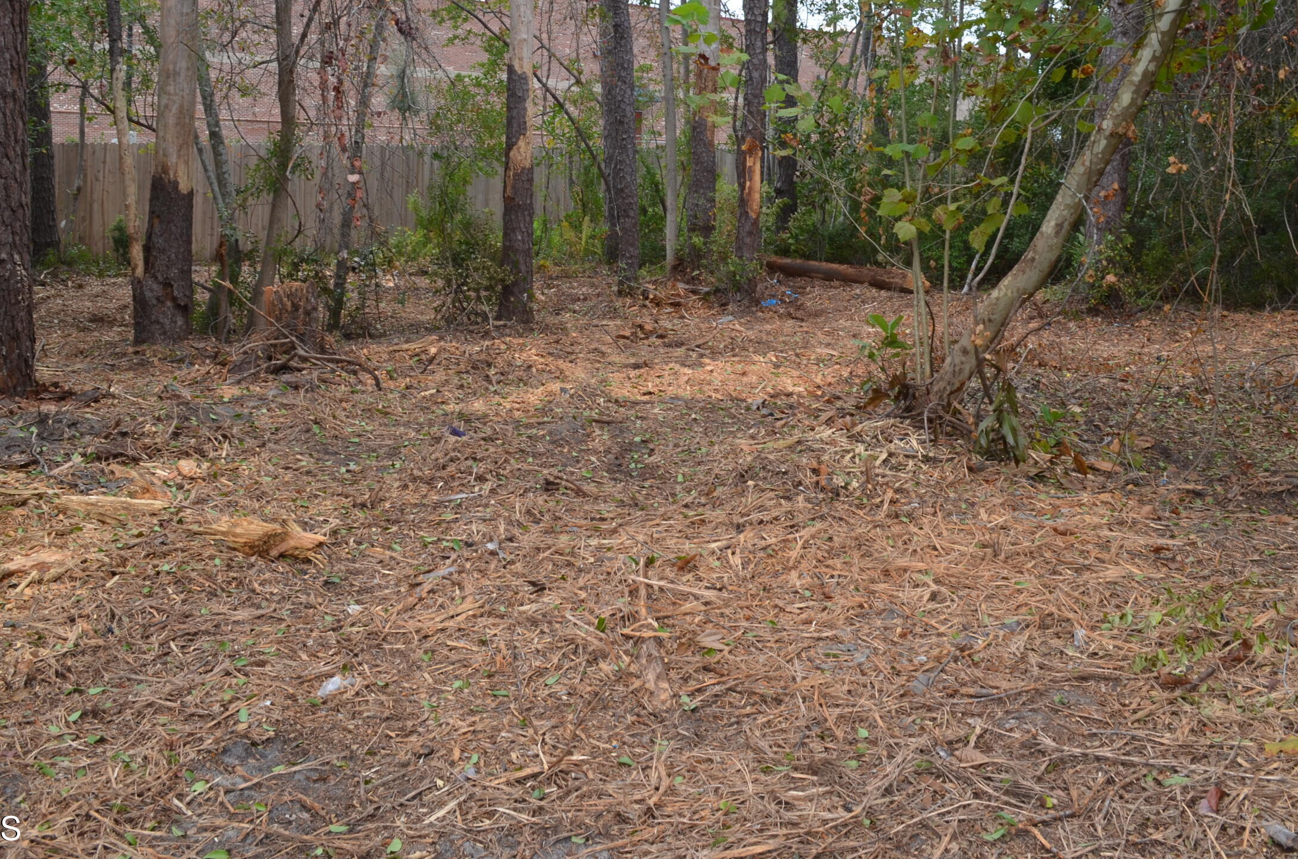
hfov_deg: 52.0
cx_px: 663
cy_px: 294
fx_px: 1331
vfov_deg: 35.5
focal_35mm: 37
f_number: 6.3
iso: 200
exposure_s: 1/160
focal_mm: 18
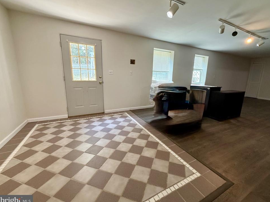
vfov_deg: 81.7
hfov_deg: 98.1
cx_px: 142
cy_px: 98
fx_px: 117
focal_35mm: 15
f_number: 2.2
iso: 400
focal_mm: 2.22
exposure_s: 1/120
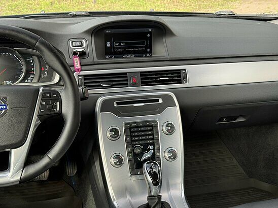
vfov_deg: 30.2
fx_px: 385
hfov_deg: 39.7
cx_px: 139
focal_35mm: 48
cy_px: 104
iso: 100
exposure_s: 1/96
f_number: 1.78
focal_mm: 6.76
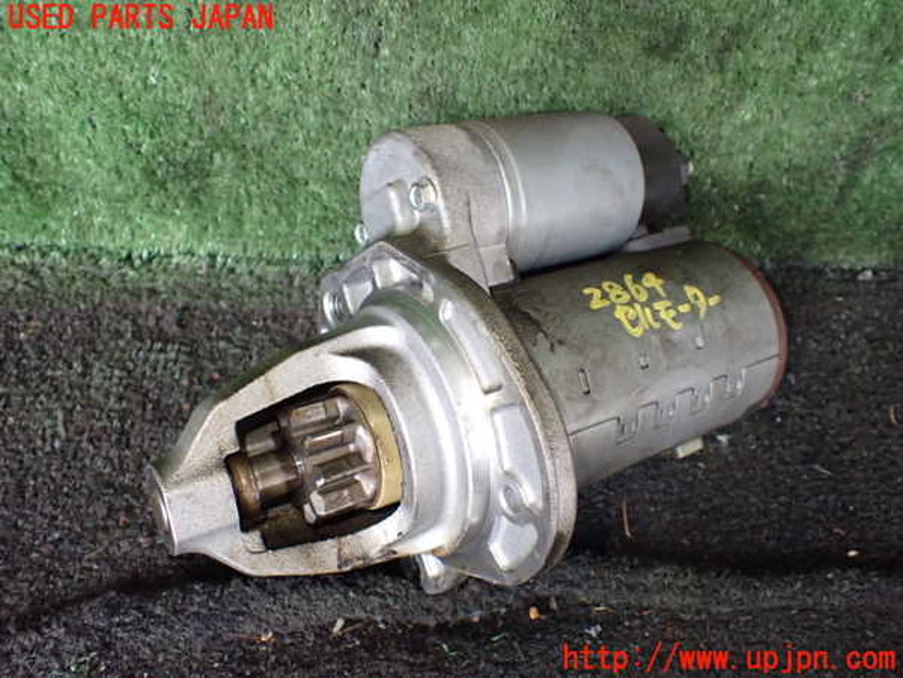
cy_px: 339
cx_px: 452
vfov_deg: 46.8
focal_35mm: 30
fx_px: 783
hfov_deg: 60.0
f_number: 2.3
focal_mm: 5.4
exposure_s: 1/125
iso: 800
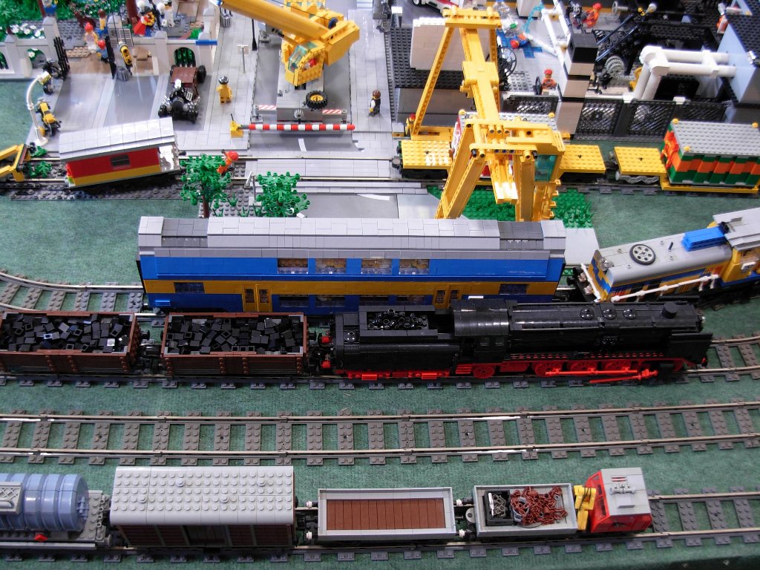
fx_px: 834
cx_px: 380
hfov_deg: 49.0
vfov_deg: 37.7
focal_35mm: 38
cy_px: 285
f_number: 2.9
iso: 89
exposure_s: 1/4
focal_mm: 6.3
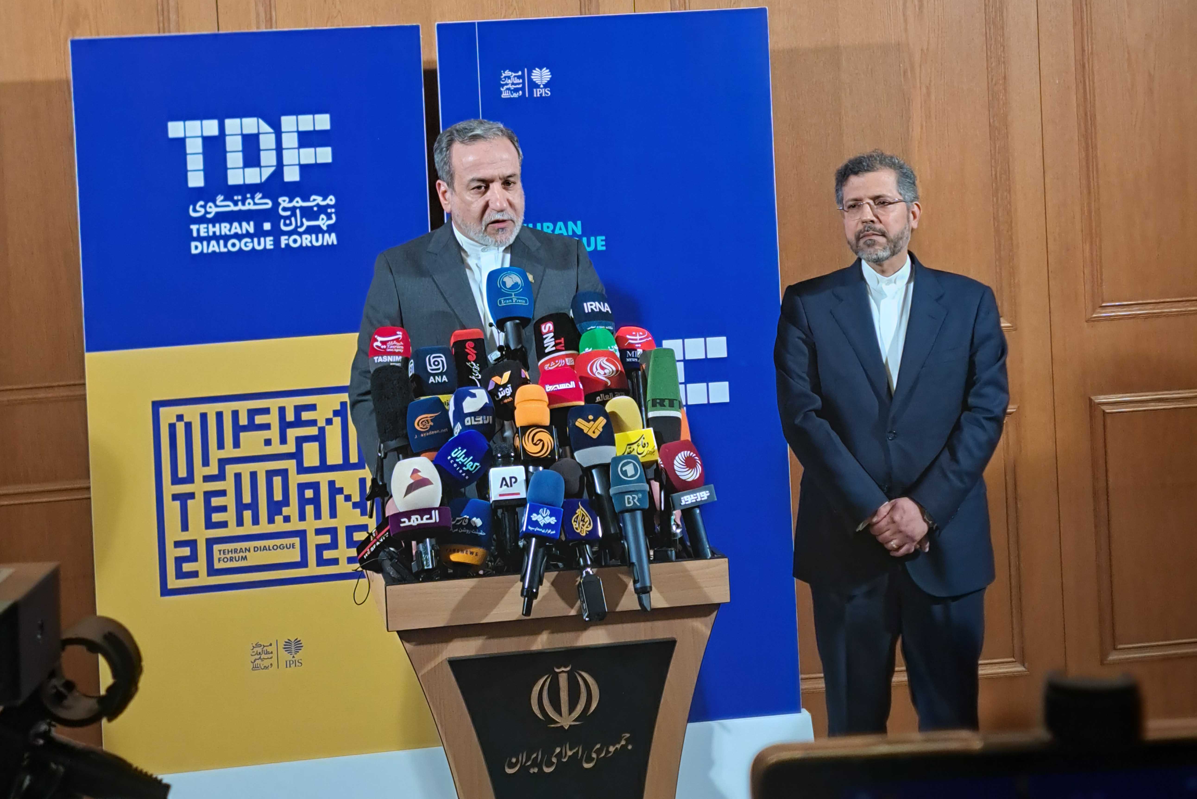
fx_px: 3492
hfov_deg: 19.5
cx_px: 598
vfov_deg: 13.0
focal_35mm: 105
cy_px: 400
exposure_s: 1/200
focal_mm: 70
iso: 3200
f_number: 2.8
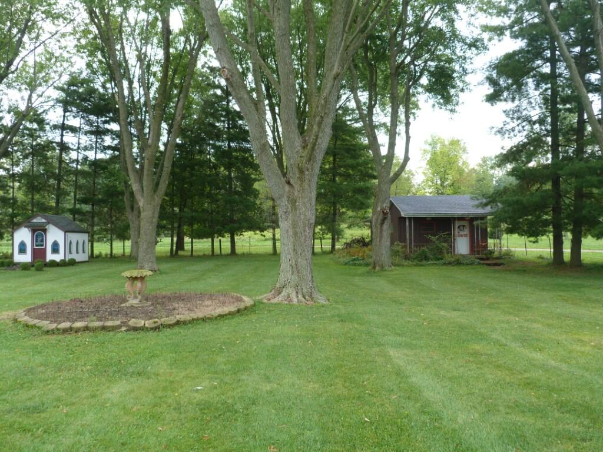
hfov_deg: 55.4
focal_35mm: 33
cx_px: 302
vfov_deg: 42.9
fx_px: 575
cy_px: 226
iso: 100
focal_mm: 5.9
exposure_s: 1/60
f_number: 3
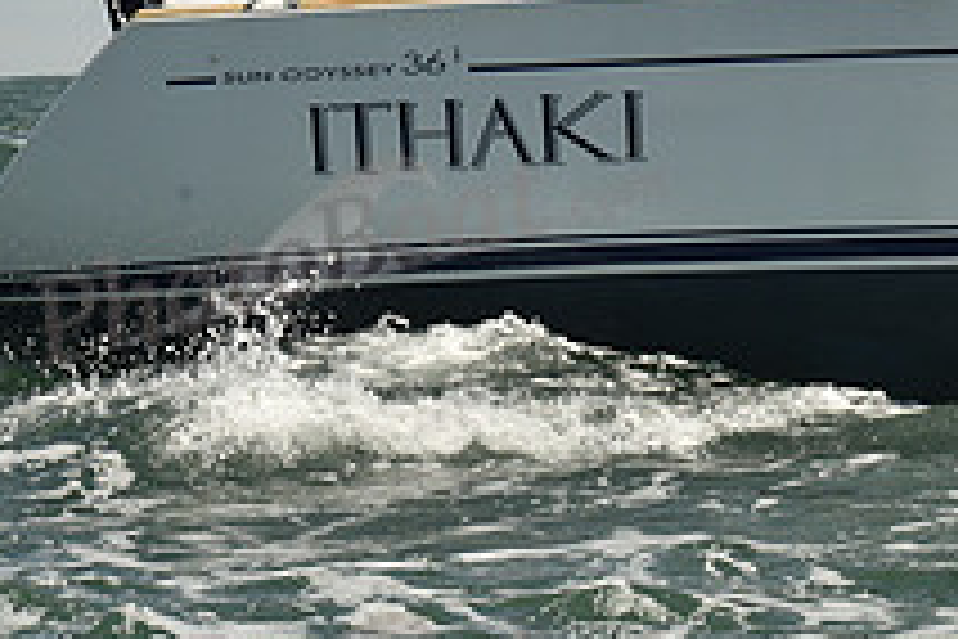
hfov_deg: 7.7
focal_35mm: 267
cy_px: -47
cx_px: 904
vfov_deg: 5.1
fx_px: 7105
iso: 320
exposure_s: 1/800
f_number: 13
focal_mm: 98
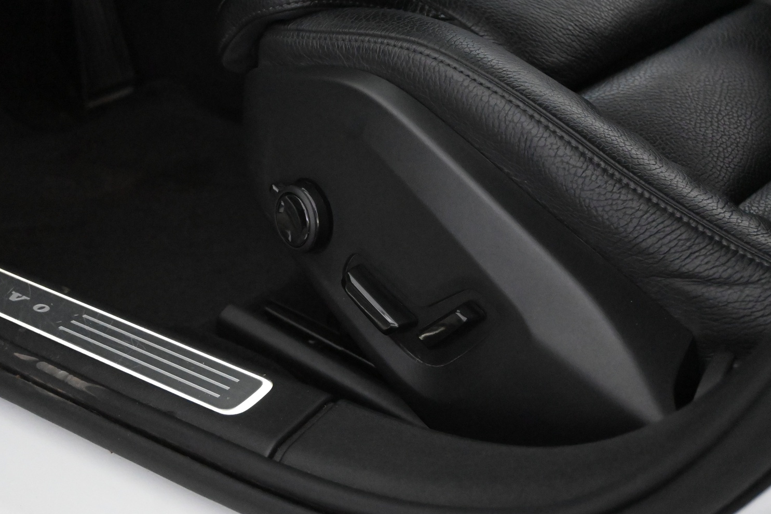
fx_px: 1297
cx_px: 383
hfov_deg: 33.1
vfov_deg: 22.4
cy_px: 272
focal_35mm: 61
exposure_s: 1/60
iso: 11400
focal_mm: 37
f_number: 5.3
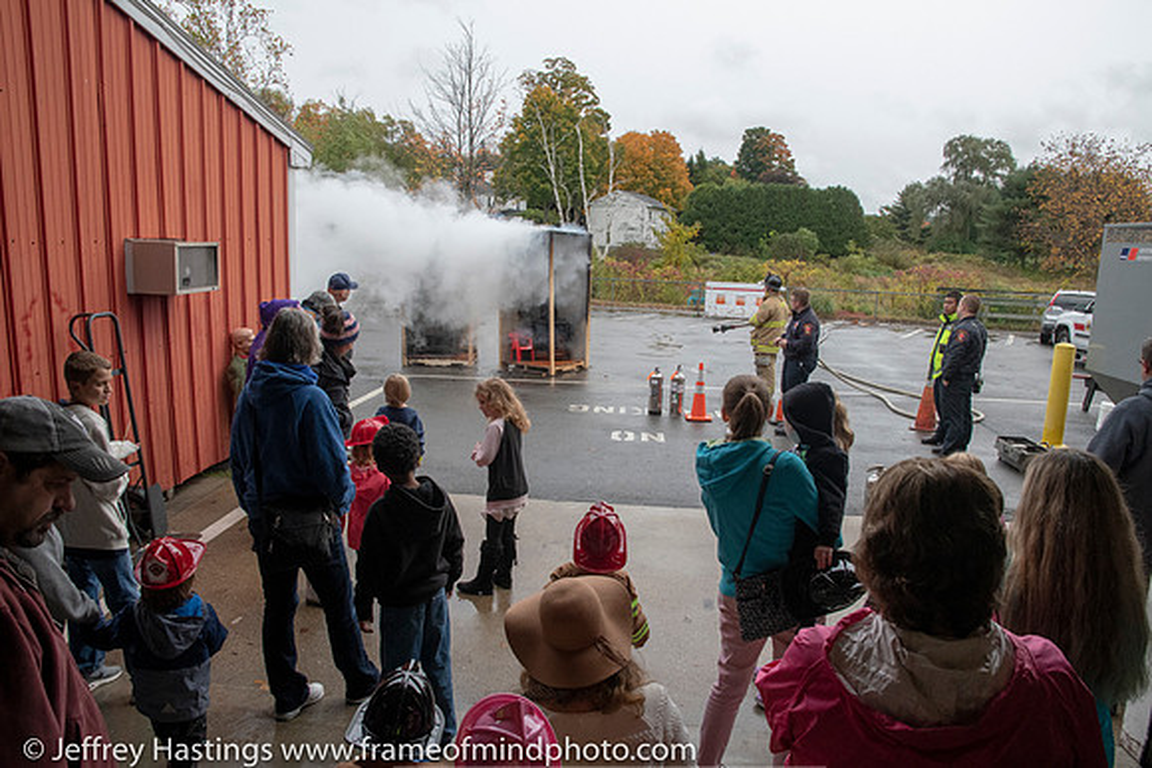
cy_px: 384
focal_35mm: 24
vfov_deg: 53.2
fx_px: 768
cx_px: 576
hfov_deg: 73.7
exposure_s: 1/1250
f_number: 8
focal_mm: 16
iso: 1600
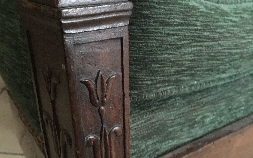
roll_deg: -0.5
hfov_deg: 47.2
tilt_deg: -31.1
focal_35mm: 42
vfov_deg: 30.3
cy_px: 105
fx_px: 290
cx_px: 124
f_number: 2.2
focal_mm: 4.15
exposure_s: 1/17
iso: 400
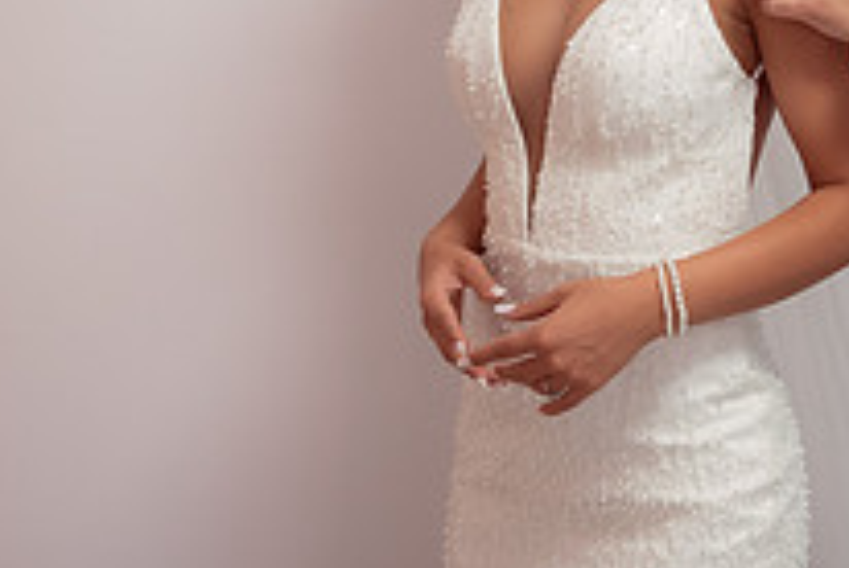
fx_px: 2126
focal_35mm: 90
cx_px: 741
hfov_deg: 22.1
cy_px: -106
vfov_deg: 14.8
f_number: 2.8
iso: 1250
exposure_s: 1/320
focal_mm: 25
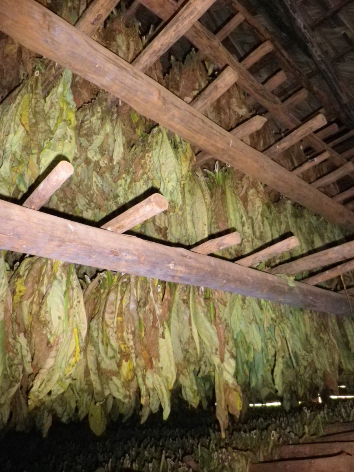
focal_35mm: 28
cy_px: 236
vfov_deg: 63.4
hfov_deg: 49.7
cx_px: 177
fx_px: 382
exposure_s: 1/50
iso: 800
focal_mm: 5
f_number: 3.2
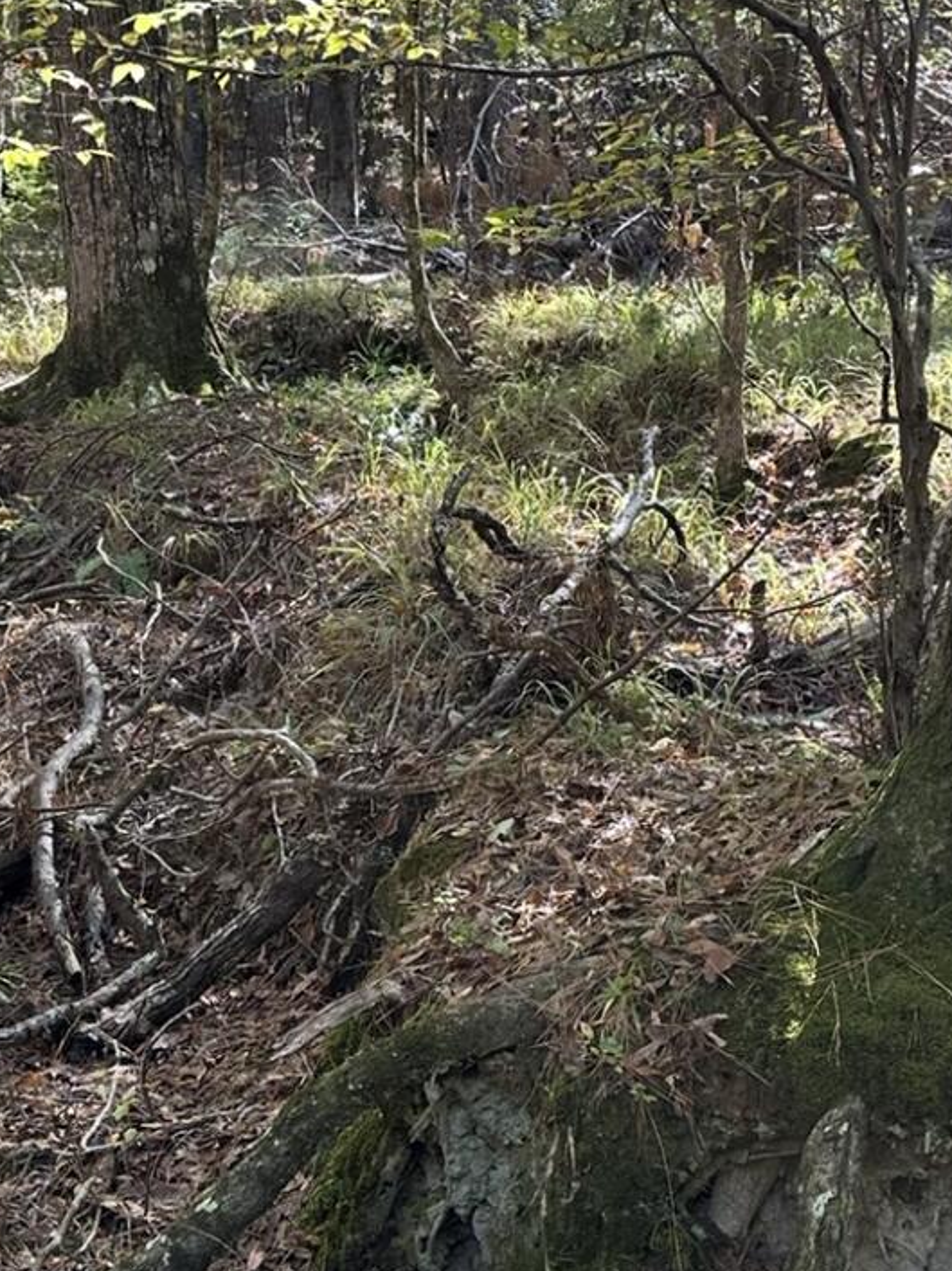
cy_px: 601
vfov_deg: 28.6
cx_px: 371
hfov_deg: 21.6
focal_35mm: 68
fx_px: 2495
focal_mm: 6.86
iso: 80
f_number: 1.78
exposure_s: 1/121
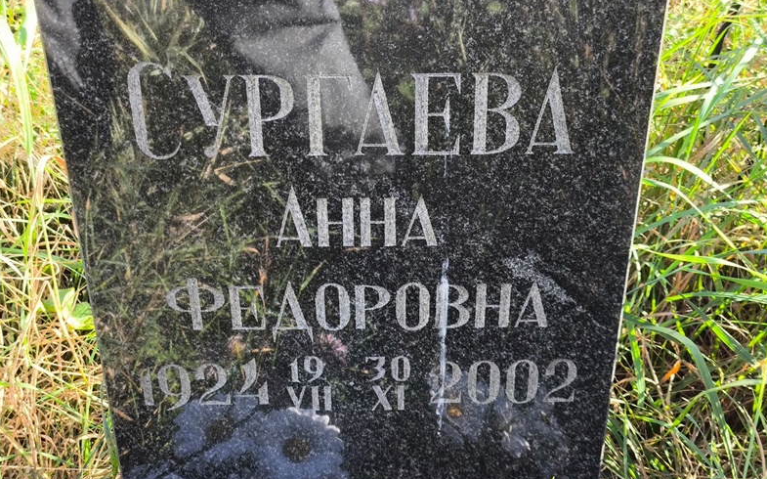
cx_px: 387
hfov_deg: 37.5
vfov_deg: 24.0
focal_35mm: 54
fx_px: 1128
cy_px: 244
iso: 50
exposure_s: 1/124
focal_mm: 4.71
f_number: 1.7
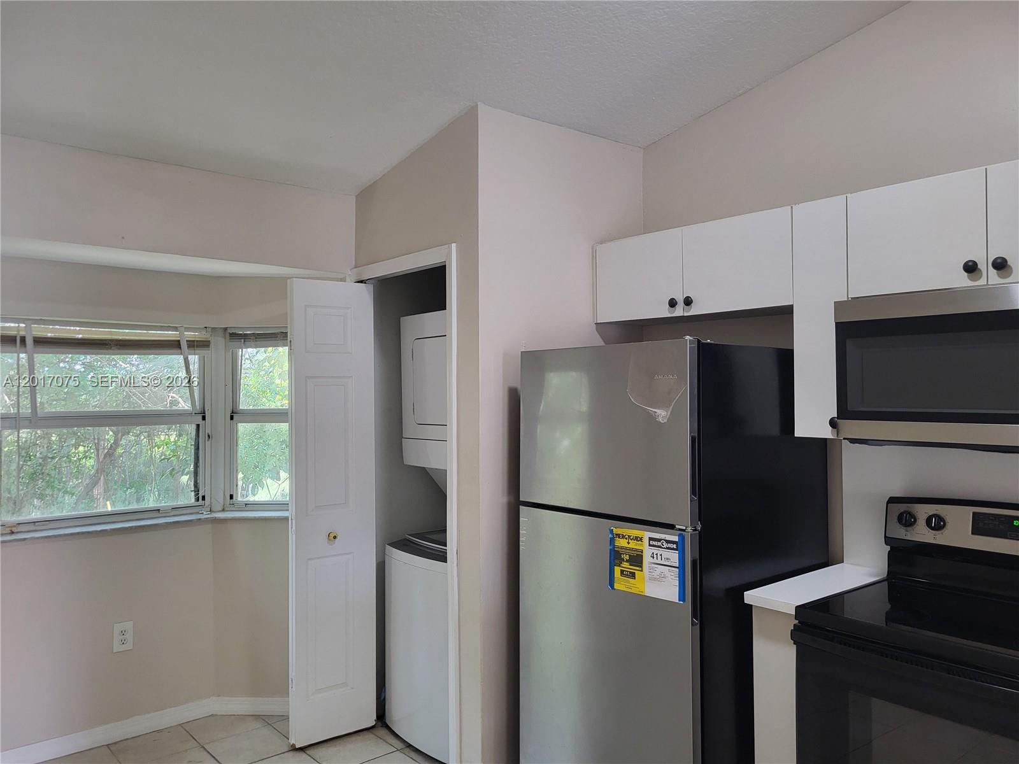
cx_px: 510
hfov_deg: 67.3
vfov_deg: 53.1
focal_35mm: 26
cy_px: 382
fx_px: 765
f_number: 1.8
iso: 250
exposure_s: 1/60
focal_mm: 5.4
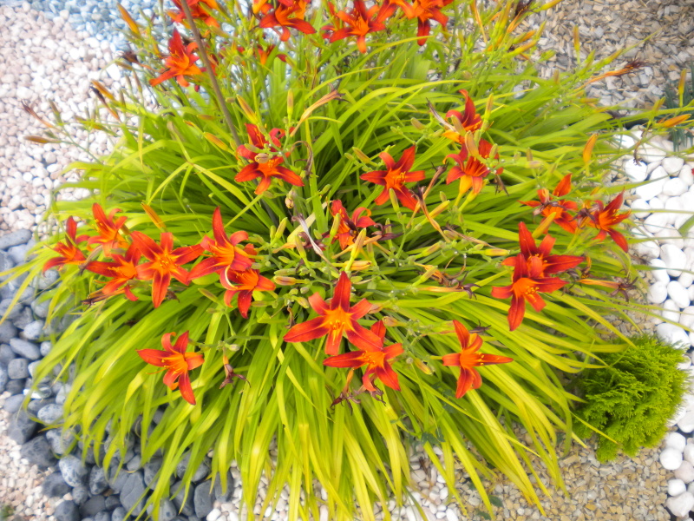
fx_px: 702
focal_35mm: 35
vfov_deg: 40.7
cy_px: 260
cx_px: 347
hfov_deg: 52.6
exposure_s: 1/460
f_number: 3.1
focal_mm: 6.3
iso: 224
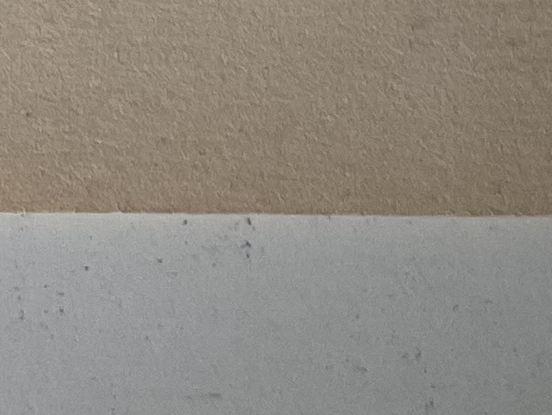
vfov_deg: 7.5
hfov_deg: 10.5
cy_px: -617
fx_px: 2936
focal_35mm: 184
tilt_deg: -73.8
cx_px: -160
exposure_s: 1/120
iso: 40
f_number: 1.8
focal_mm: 3
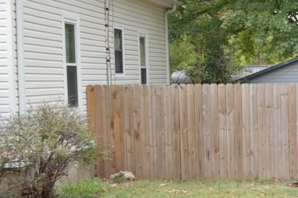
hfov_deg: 20.8
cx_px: 362
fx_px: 753
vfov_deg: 15.0
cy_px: 101
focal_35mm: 91
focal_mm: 22
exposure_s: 1/125
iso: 160
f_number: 5.6
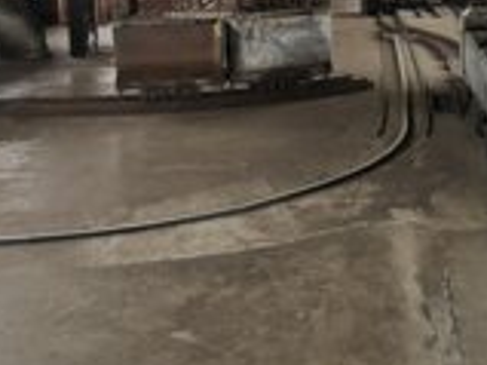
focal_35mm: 68
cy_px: -15
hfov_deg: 28.3
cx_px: 343
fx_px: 956
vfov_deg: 20.8
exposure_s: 1/50
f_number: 1.8
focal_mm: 5.58
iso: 100
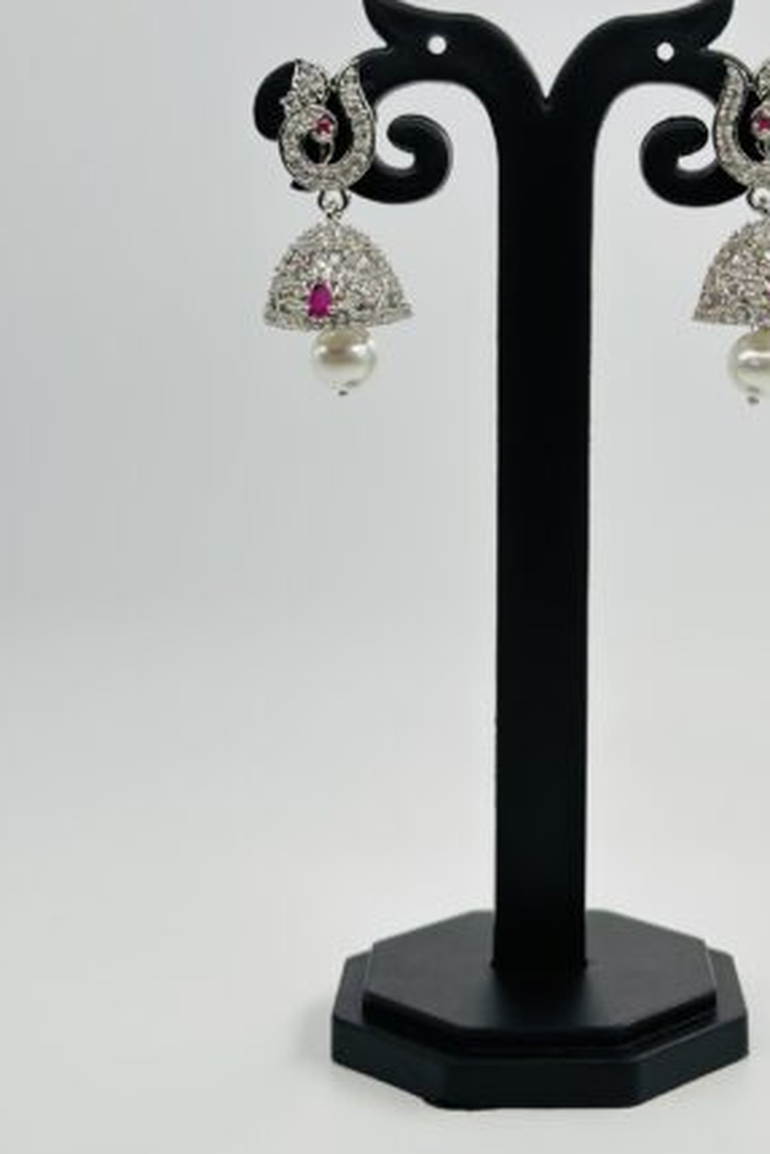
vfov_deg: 30.8
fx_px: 2084
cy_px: 443
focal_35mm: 65
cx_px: 550
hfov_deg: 20.8
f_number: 1.78
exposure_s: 1/1565
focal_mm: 6.86
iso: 80
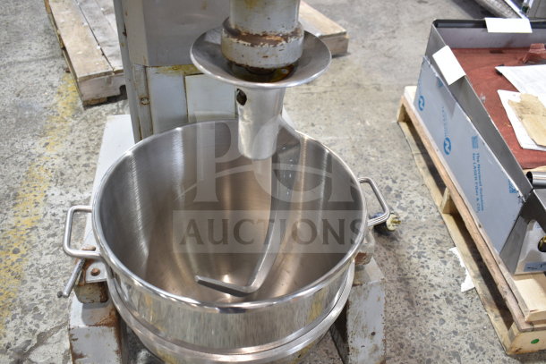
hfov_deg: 57.2
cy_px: 182
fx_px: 501
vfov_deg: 40.0
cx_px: 273
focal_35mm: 33
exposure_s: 1/30
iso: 280
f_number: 3.8
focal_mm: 22
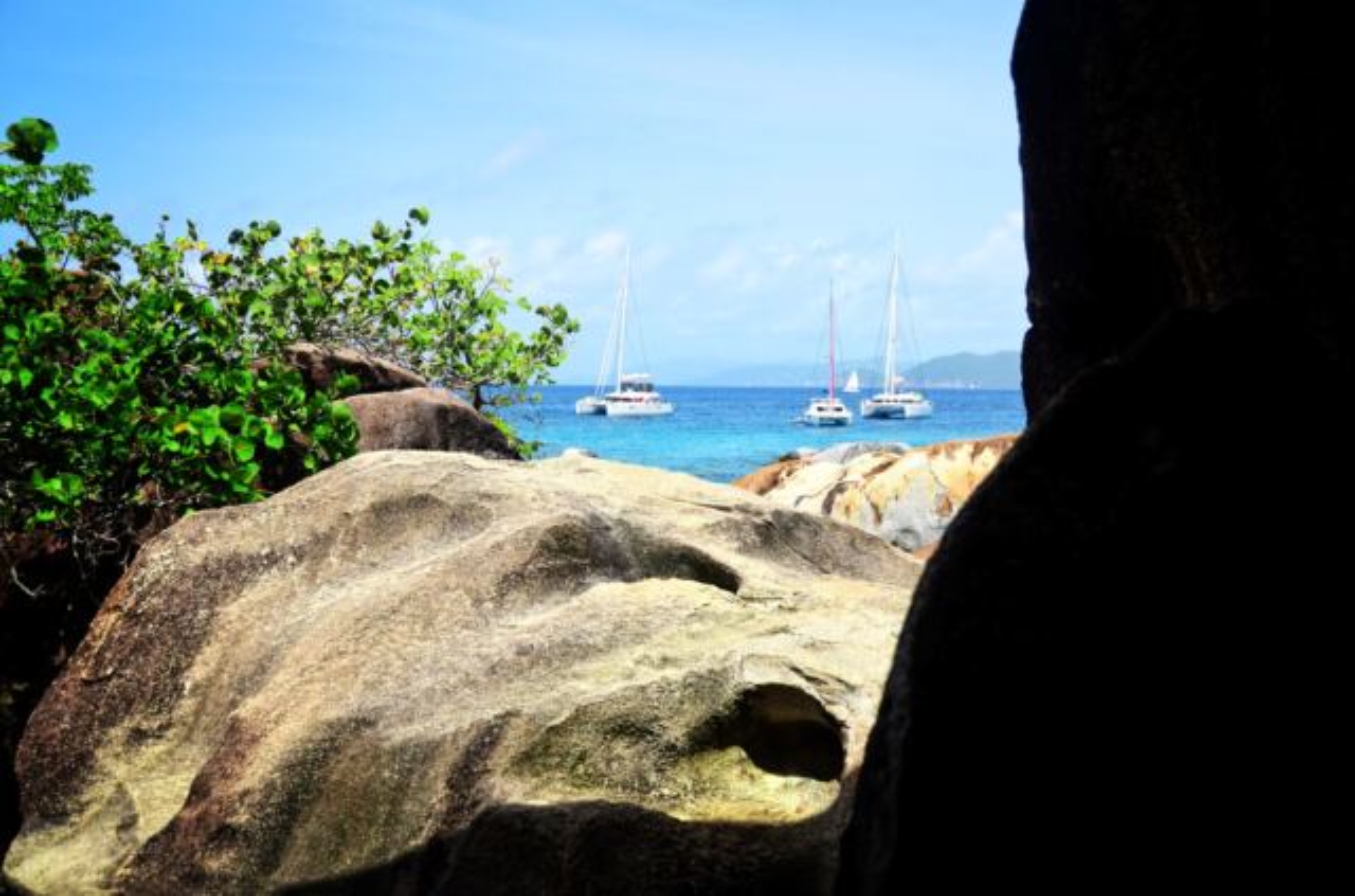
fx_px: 1239
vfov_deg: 39.7
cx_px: 678
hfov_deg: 57.4
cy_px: 448
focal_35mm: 33
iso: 100
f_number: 3.8
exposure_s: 1/1000
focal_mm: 22
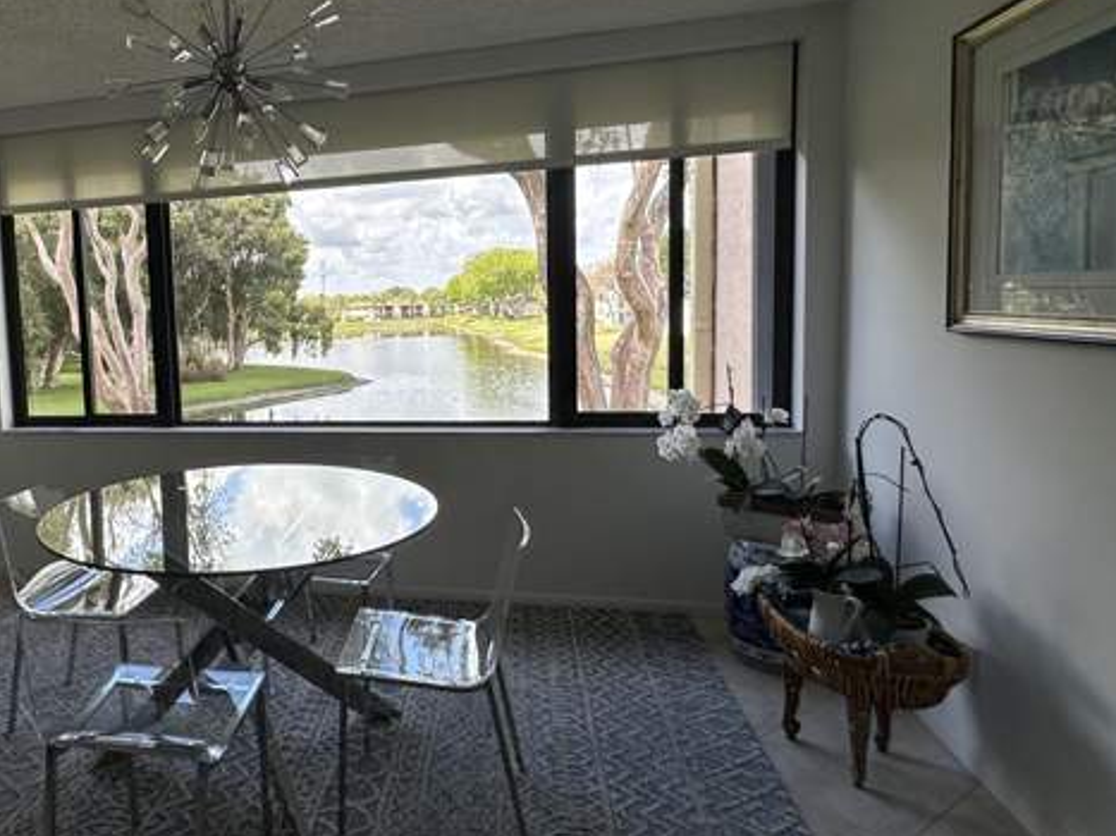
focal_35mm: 24
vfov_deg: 56.7
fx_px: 774
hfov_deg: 67.8
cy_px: 380
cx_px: 303
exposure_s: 1/239
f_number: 2.2
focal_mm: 2.22
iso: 40
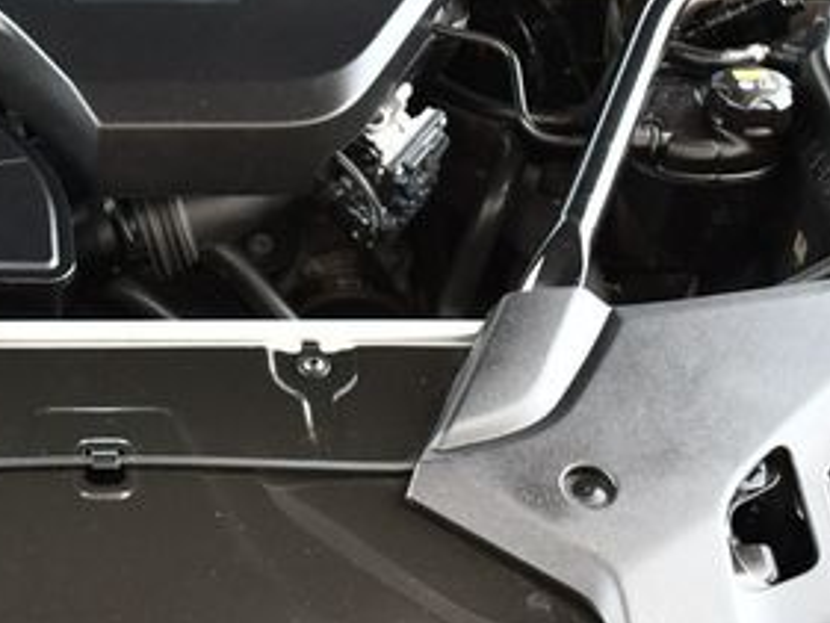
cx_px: 50
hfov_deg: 23.9
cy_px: 221
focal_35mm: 79
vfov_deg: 18.6
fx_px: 1895
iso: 800
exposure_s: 1/160
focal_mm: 18
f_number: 3.5
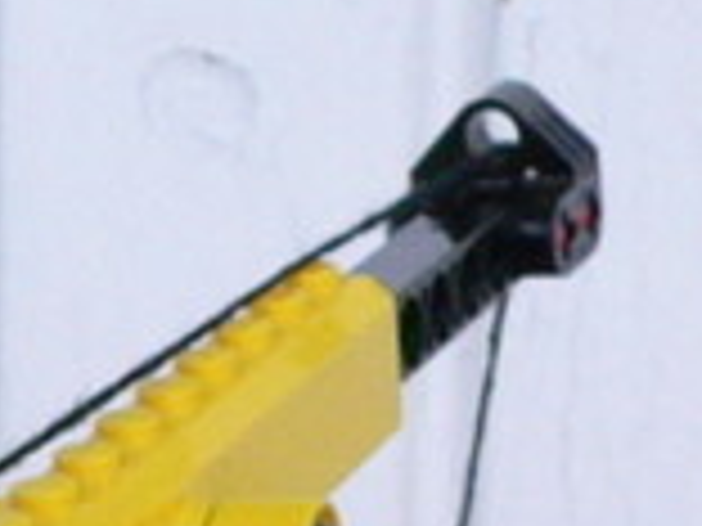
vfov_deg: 6.6
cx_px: -171
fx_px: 4218
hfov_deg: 9.4
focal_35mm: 208
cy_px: 1445
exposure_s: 1/125
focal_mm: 6
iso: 400
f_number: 3.7
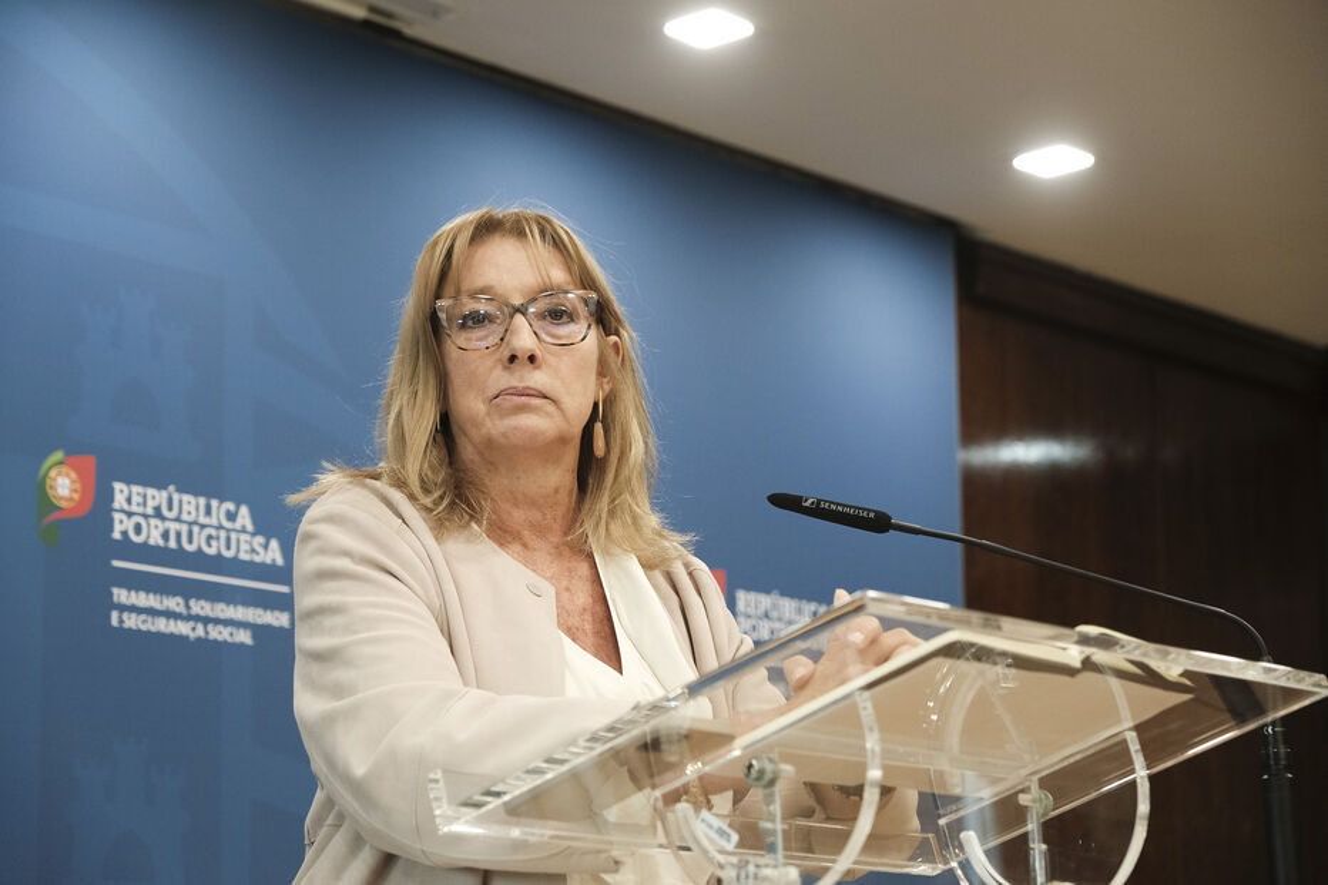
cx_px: 664
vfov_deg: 16.4
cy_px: 442
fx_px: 3061
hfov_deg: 24.5
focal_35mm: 83
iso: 1600
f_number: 3.2
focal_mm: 55
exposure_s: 1/320
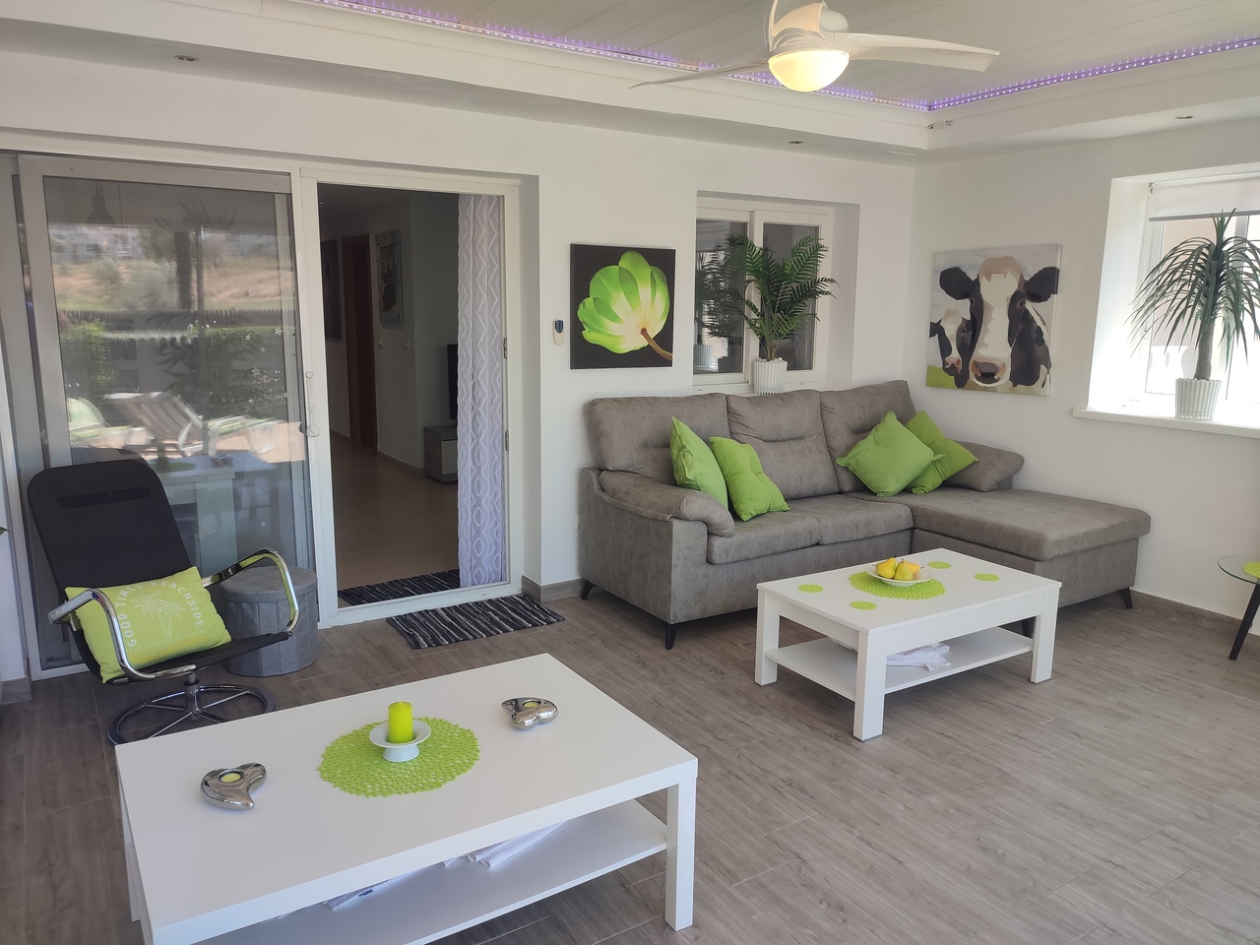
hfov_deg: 69.4
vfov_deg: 54.9
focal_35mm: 25
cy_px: 472
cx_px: 630
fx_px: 910
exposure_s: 1/100
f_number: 1.9
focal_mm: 6.04
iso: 61
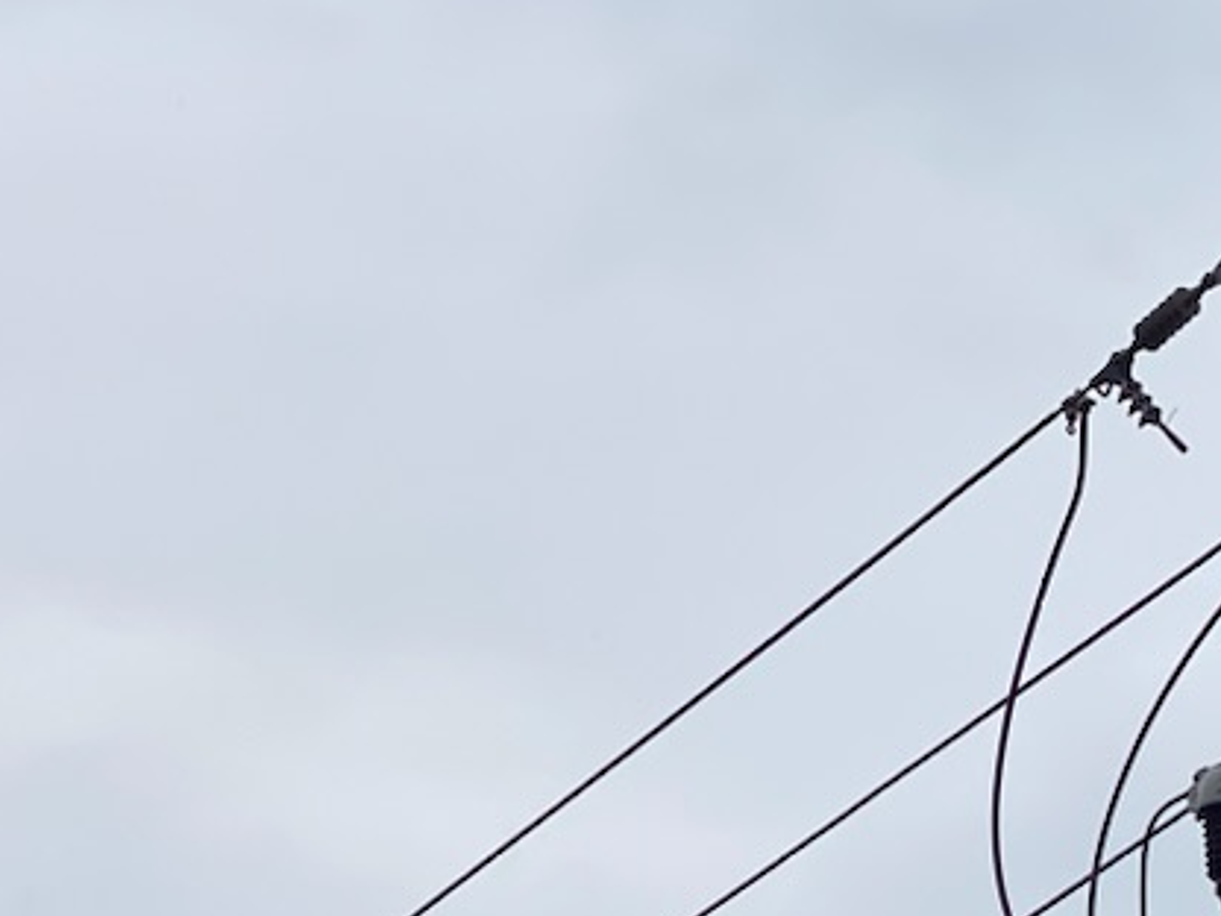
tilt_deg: +17.7
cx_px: 1013
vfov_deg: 9.1
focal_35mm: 160
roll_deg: -2.6
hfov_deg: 12.3
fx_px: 5644
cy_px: 1309
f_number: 2
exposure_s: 1/1199
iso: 20
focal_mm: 6
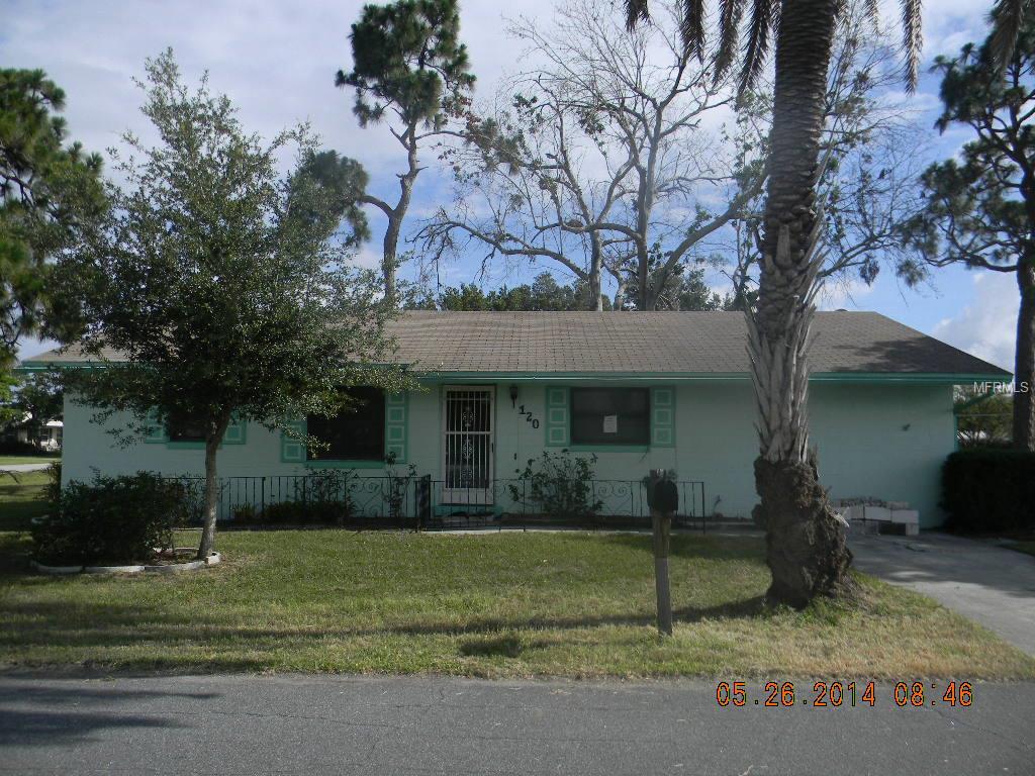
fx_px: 837
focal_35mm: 28
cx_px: 518
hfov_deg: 63.4
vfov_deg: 49.7
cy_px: 388
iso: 100
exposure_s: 1/407
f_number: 7
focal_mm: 5
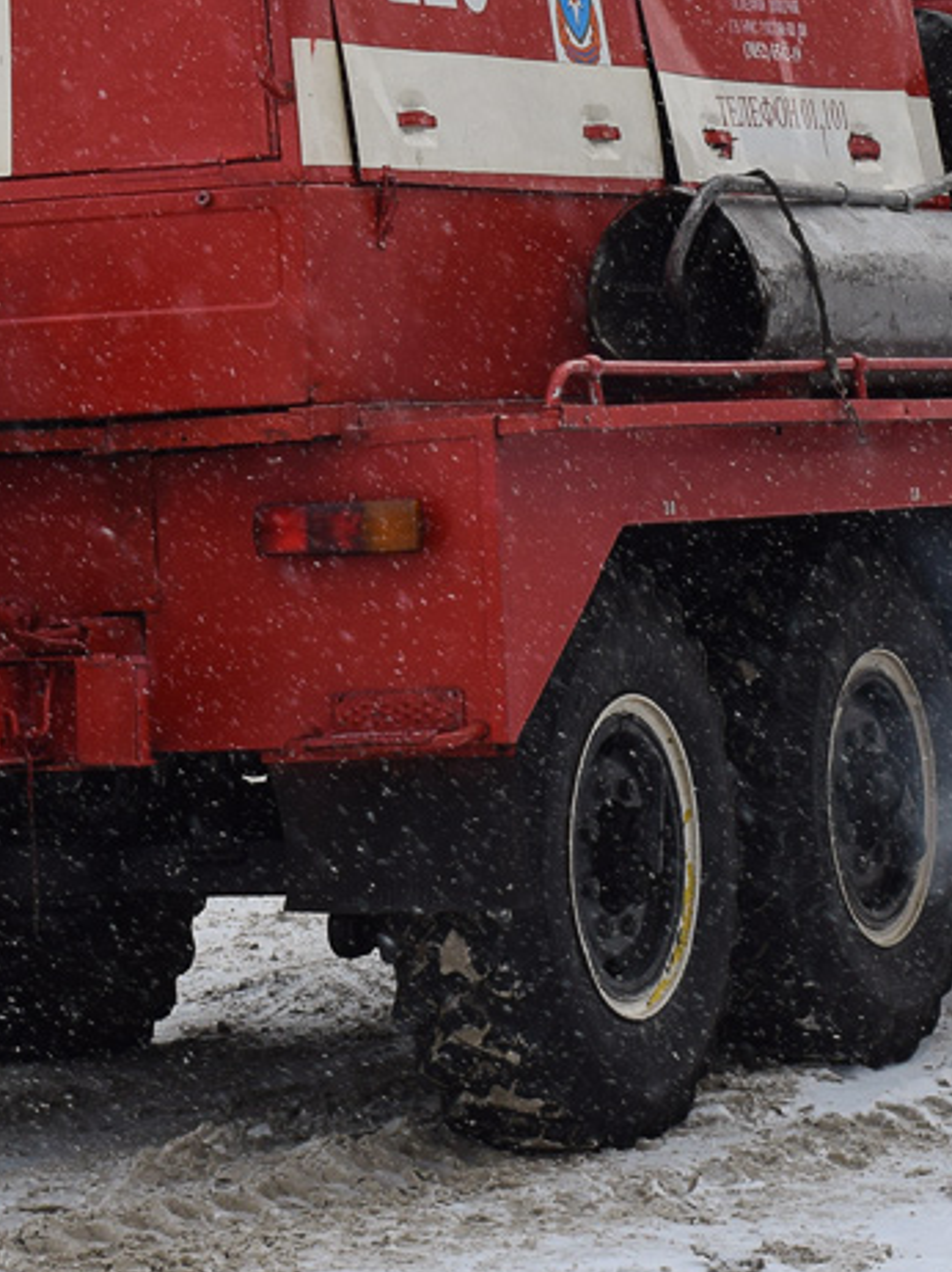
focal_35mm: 131
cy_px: 253
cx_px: 600
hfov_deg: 11.3
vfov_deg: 14.9
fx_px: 4817
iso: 320
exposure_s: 1/250
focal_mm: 35
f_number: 8
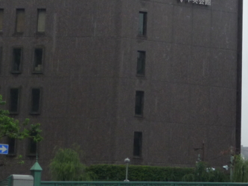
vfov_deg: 11.1
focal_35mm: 132
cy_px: -1
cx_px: 236
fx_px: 946
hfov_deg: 14.7
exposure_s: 1/200
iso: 160
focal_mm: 9.3
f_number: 4.3
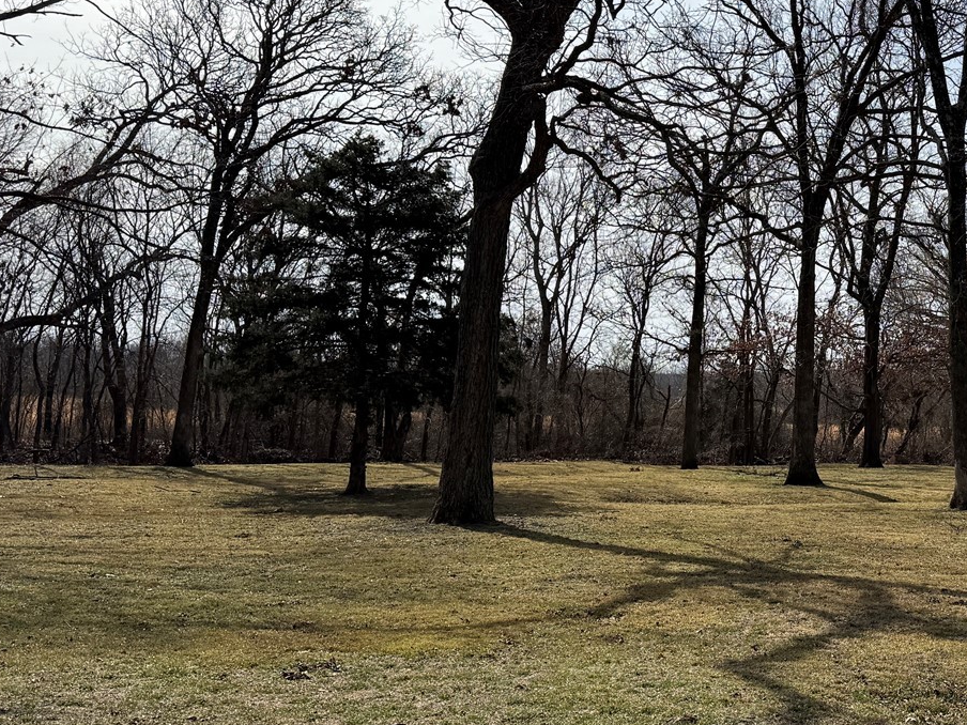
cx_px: 840
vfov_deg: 28.5
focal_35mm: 51
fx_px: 1425
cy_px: 313
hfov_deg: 35.6
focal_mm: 6.76
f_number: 1.78
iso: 80
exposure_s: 1/7353
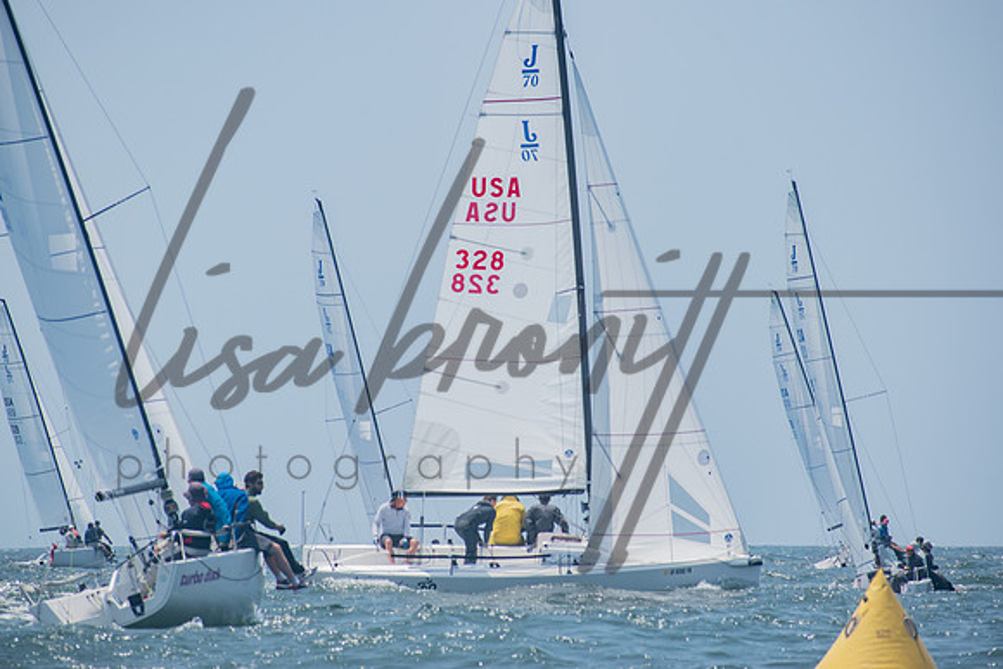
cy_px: 334
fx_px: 8778
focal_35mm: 315
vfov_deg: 4.4
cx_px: 502
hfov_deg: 6.5
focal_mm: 210
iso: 400
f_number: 8
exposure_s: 1/1250
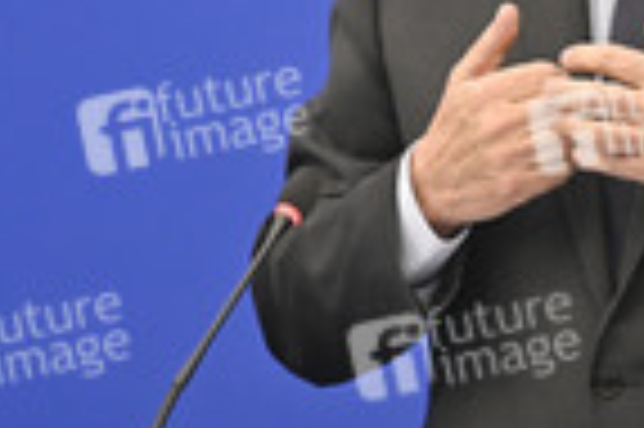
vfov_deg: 2.2
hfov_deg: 3.3
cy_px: 9
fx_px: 11275
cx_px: 525
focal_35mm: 631
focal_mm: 200
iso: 2000
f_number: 2.8
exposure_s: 1/320
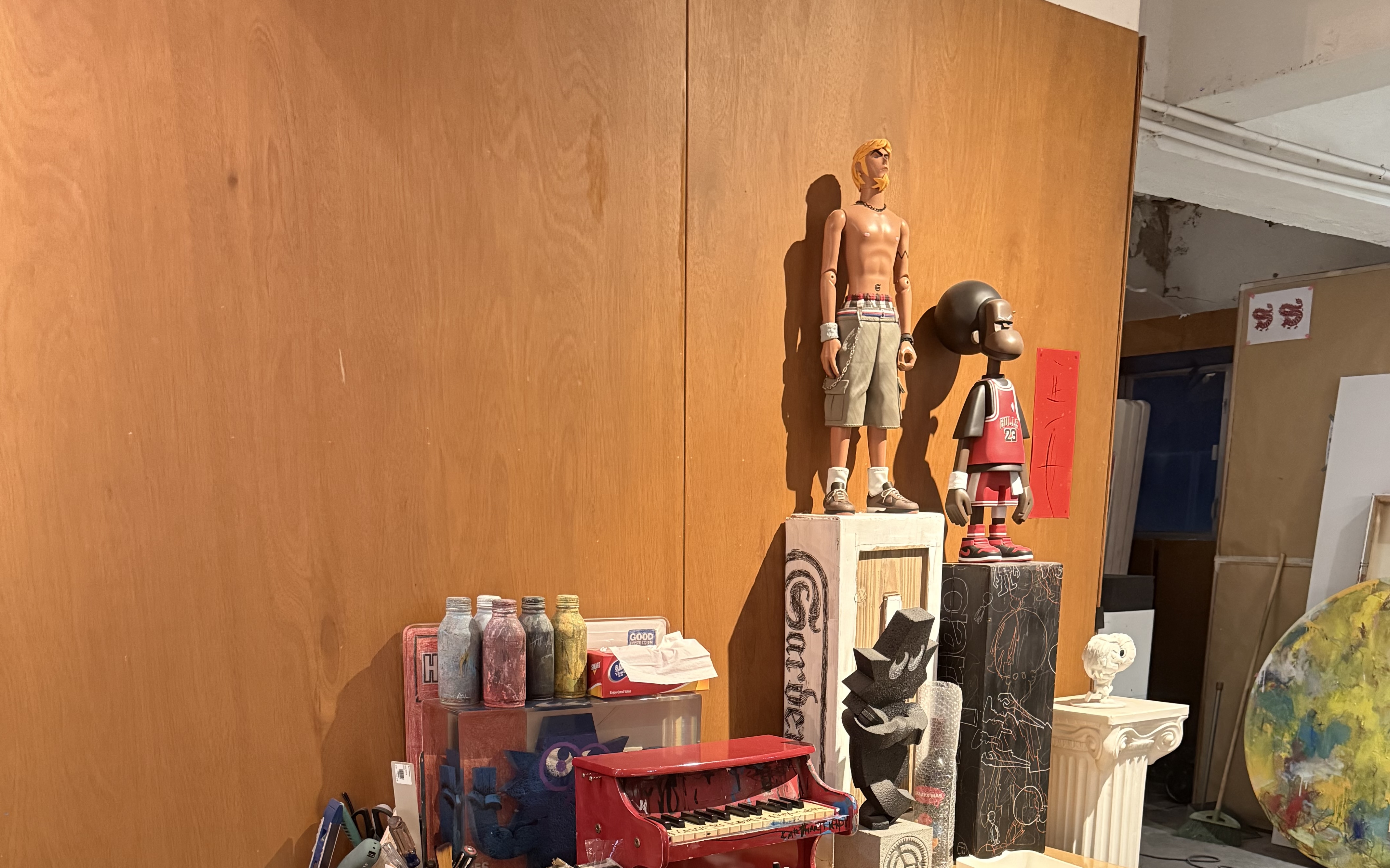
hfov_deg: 56.7
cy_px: 788
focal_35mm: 34
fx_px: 1288
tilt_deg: -11.9
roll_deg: -0.9
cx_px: 695
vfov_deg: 35.0
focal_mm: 6.76
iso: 800
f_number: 1.78
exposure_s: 1/33
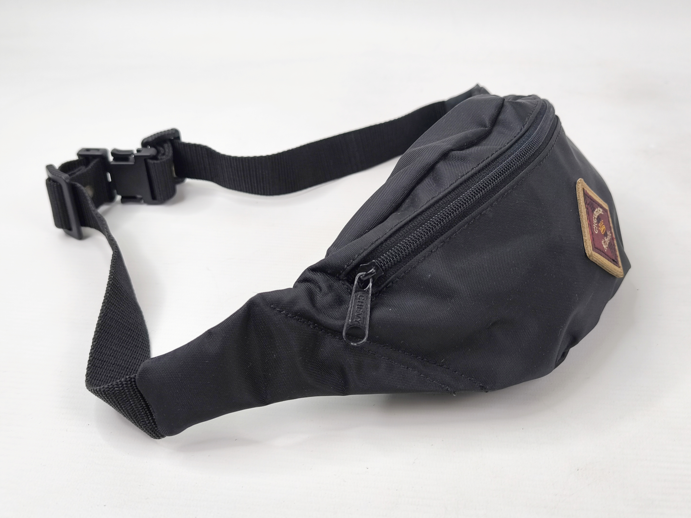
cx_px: 346
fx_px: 479
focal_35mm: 24
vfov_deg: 56.8
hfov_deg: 71.6
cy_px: 259
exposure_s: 1/100
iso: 50
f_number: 1.9
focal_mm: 6.92
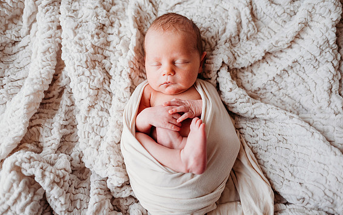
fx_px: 234
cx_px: 171
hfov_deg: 72.5
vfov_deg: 49.3
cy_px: 106
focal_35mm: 25
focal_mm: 24
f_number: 2.2
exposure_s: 1/200
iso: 80
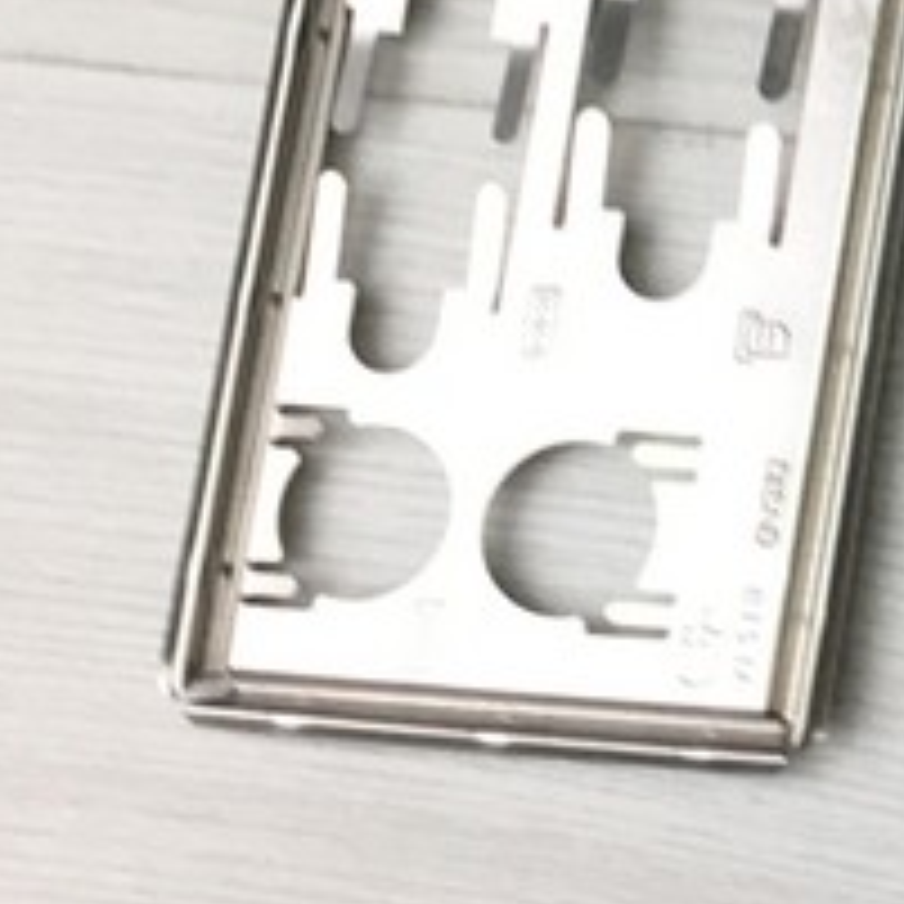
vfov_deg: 9.3
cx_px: 2388
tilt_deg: -76.2
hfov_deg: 8.4
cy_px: -436
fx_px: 5436
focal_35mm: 184
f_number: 2.2
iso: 32
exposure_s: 1/100
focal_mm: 4.15
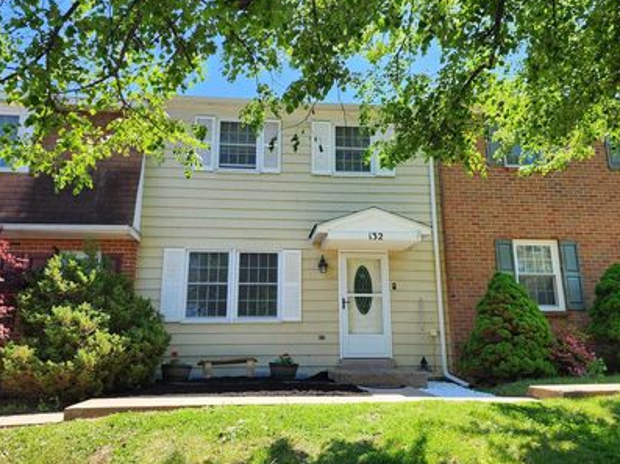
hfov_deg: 61.7
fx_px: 519
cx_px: 311
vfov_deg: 48.1
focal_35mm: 29
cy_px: 223
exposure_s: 1/310
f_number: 1.8
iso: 12
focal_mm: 6.4
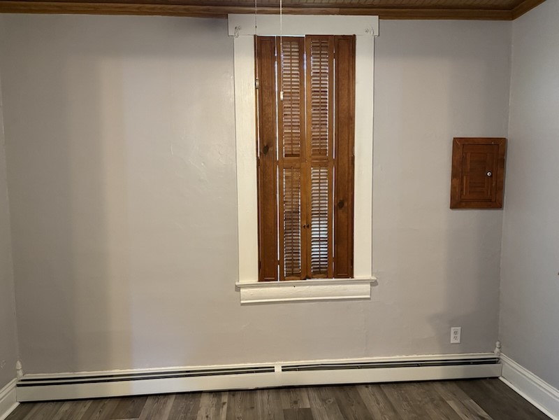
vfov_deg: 53.1
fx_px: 420
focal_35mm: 26
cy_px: 210
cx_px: 280
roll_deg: +1.2
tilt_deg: -4.5
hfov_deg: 67.3
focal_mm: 5.96
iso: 400
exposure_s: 1/40
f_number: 1.6
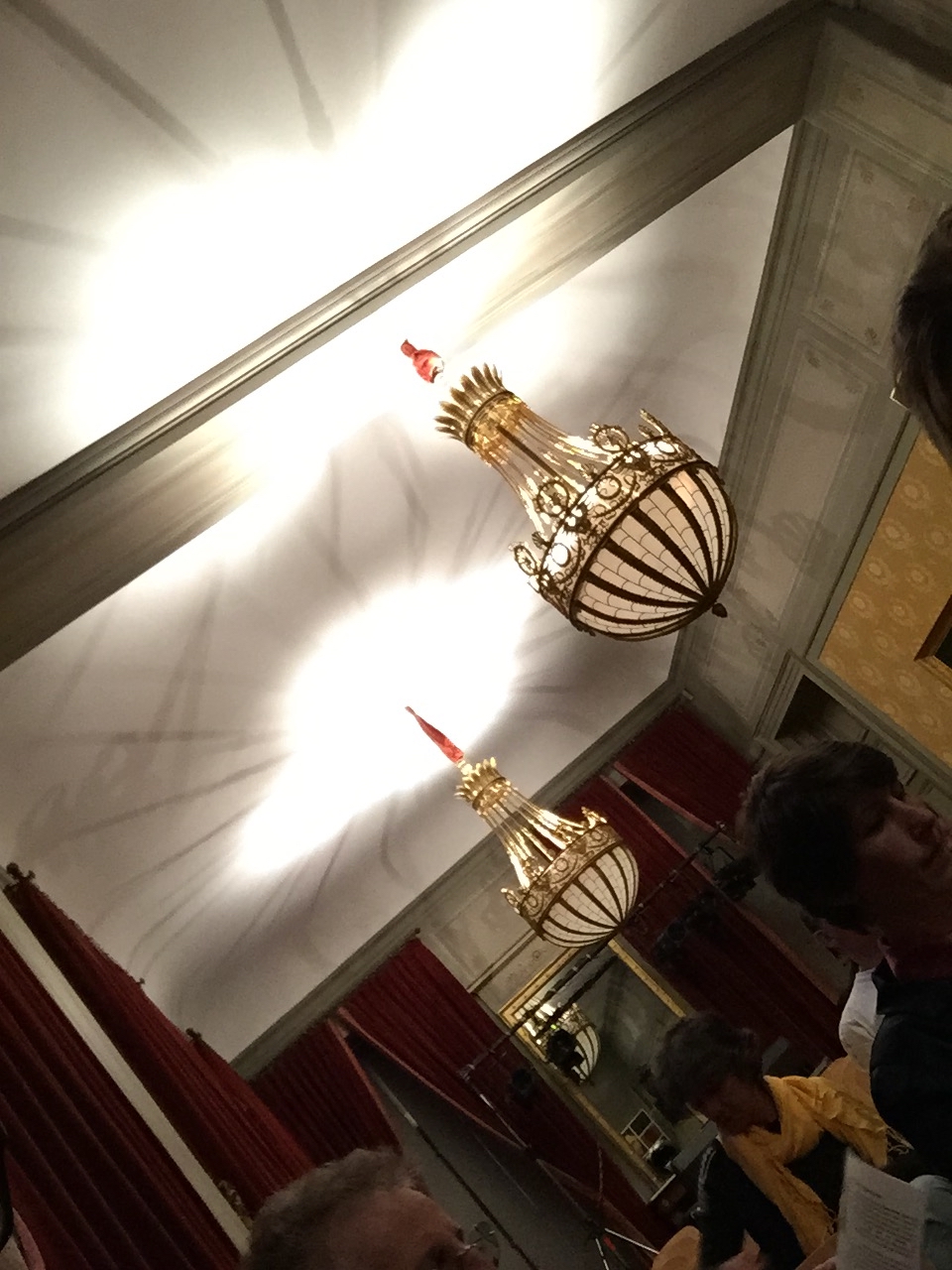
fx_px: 1137
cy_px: 635
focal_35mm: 31
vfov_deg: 58.4
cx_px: 476
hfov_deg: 45.4
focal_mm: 2.65
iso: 320
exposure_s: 1/24
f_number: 2.2
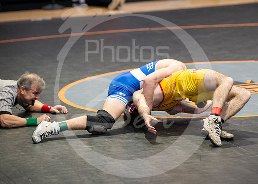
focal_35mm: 185
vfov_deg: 7.8
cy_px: 78
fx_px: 1354
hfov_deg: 10.9
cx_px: 167
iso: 3200
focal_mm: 135
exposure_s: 1/1000
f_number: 2.8
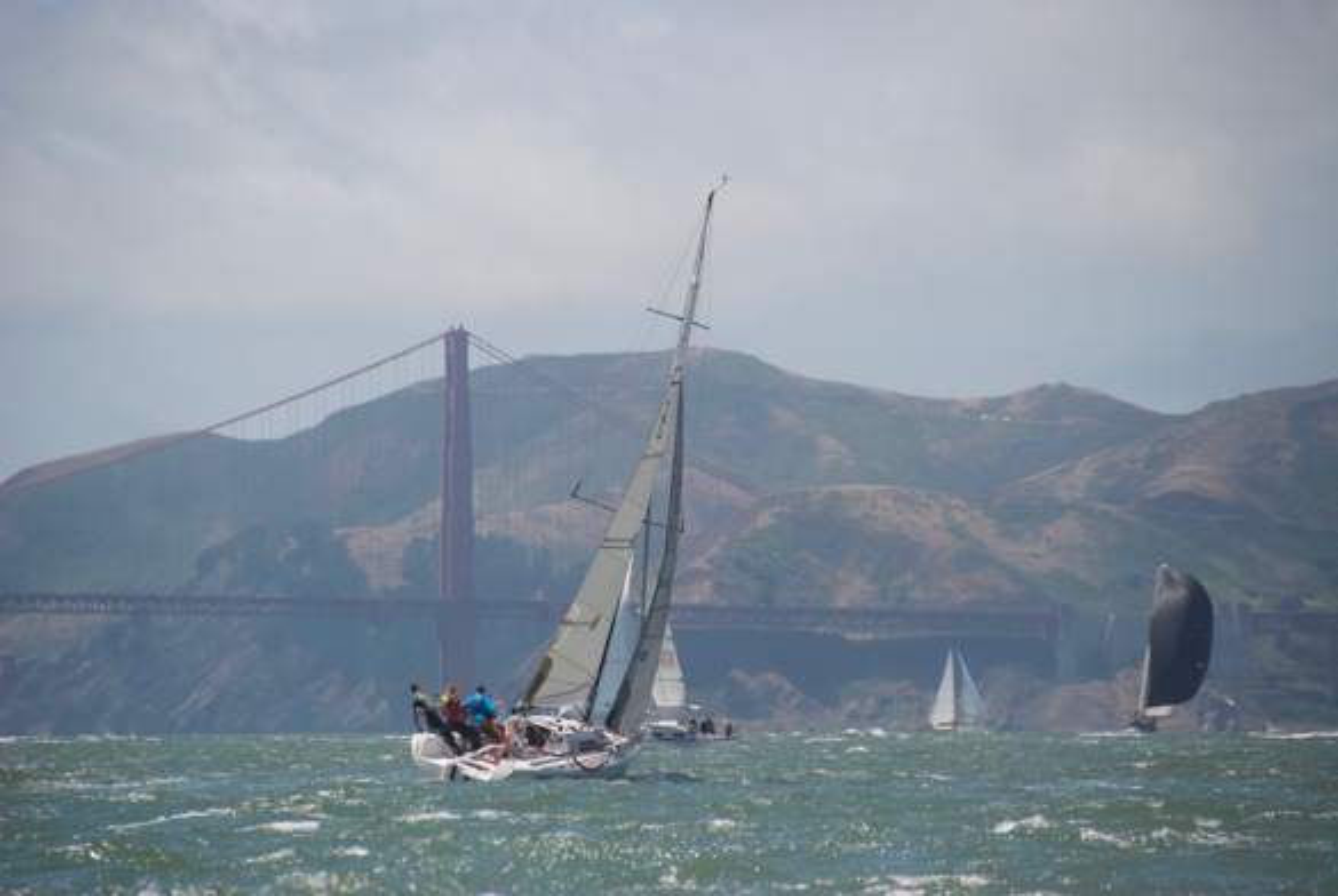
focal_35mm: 300
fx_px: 11167
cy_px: 448
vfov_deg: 4.6
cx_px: 669
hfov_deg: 6.9
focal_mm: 200
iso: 800
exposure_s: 1/4000
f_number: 5.6
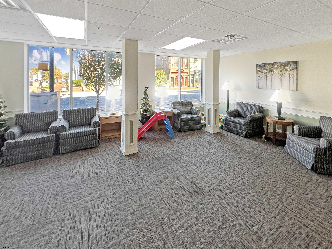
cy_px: 124
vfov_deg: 89.9
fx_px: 125
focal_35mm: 13
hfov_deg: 106.2
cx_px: 166
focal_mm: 1.57
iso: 40
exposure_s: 1/99
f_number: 1.8
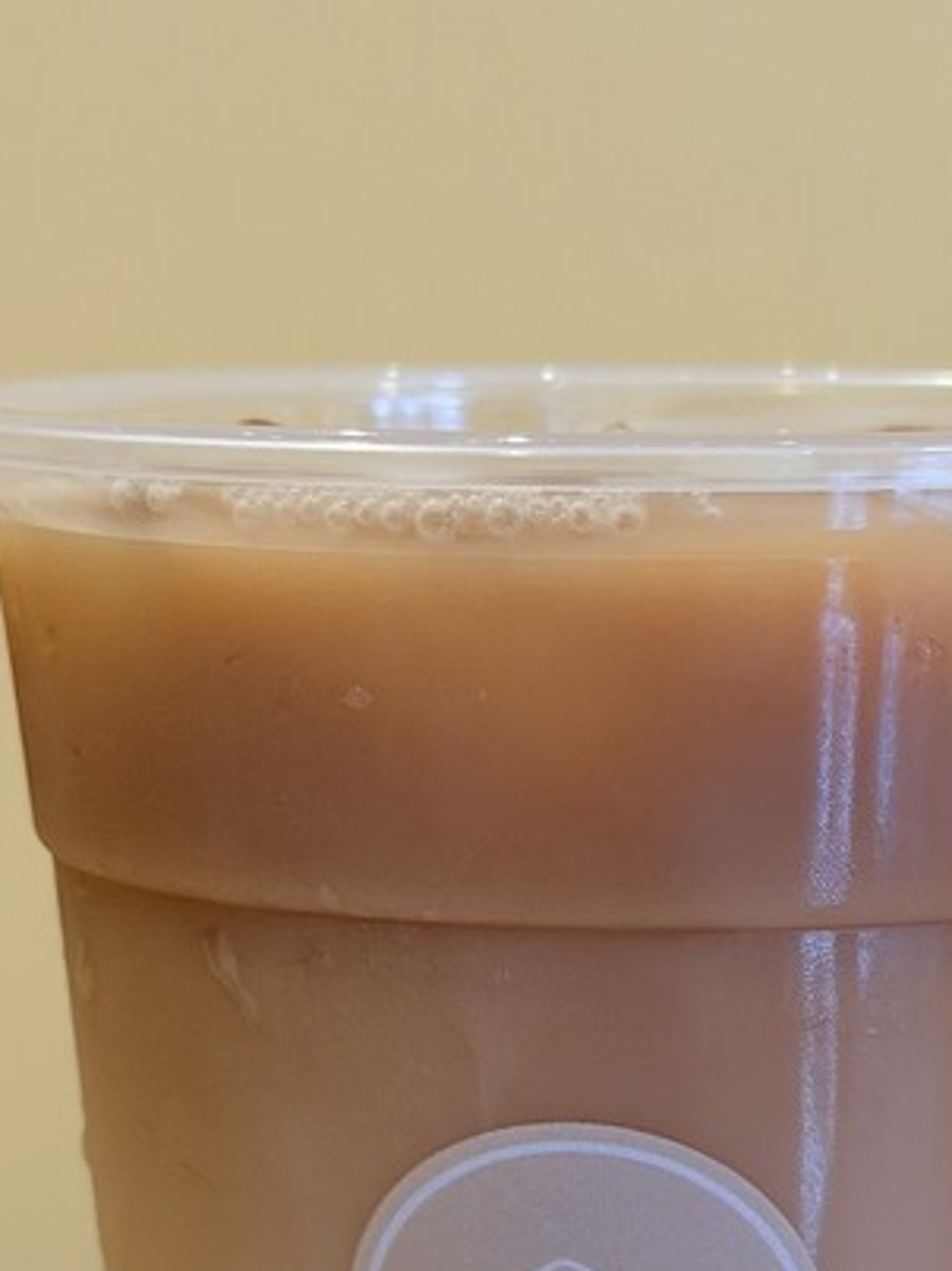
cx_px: 634
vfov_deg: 15.8
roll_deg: -1.1
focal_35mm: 124
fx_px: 4549
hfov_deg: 11.9
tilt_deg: -8.8
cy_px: 1034
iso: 100
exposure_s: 1/60
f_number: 1.78
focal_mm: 6.76
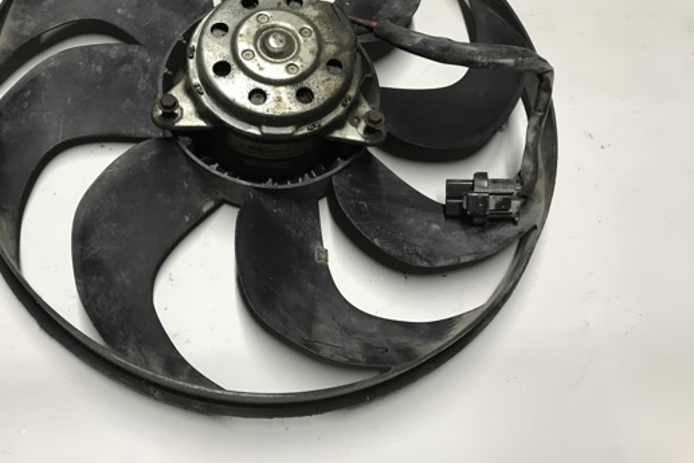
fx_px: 694
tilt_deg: -62.1
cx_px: 271
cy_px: 150
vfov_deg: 36.5
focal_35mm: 36
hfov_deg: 52.7
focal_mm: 3.99
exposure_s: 1/33
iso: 32
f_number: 1.8
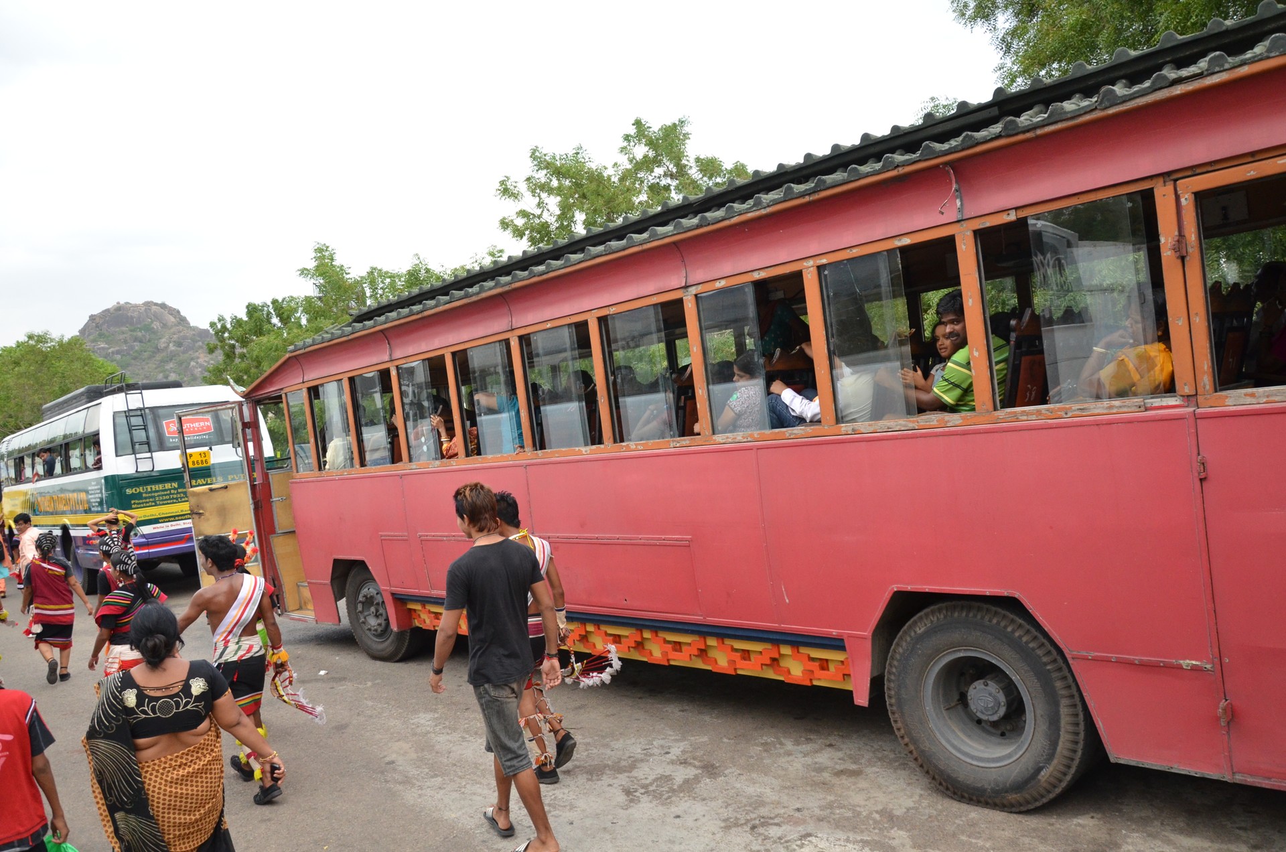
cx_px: 643
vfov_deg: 47.7
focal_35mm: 27
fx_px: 963
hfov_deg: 67.5
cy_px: 426
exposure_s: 1/320
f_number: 5
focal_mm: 18
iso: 1000
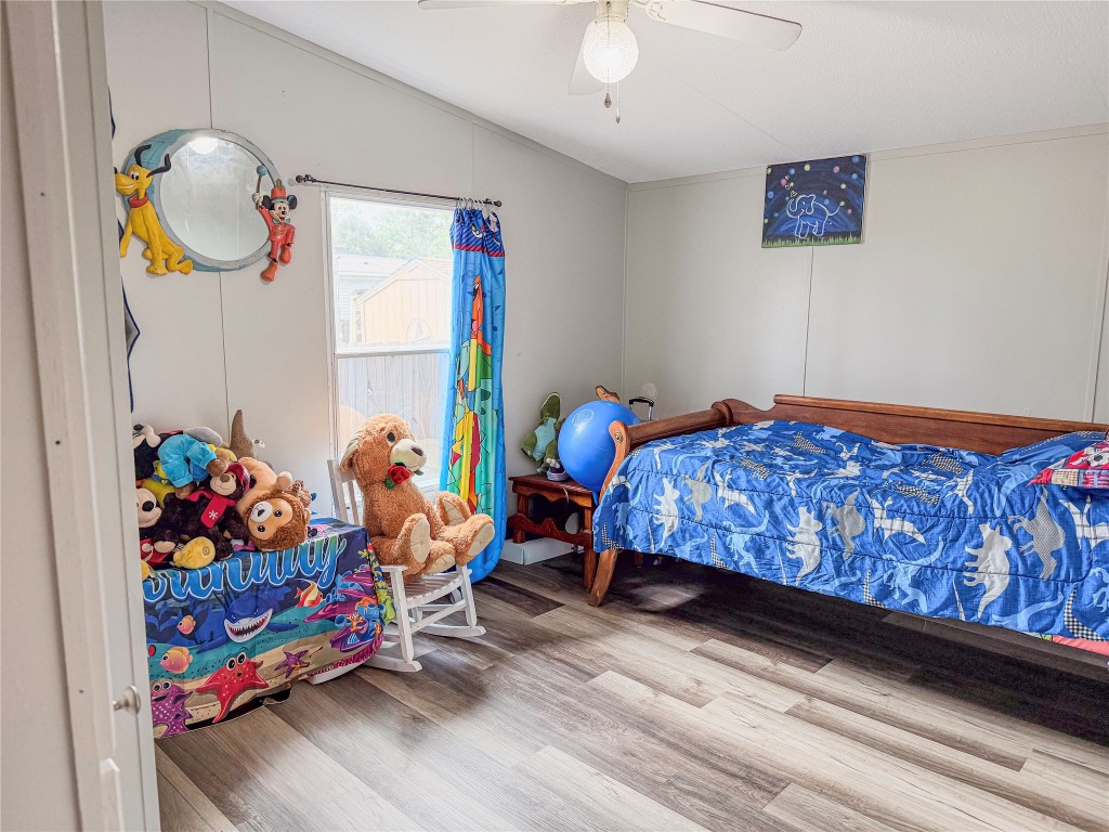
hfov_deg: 71.6
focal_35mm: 24
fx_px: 769
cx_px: 554
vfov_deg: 56.8
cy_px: 416
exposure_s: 1/120
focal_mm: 6.76
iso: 250
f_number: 1.8
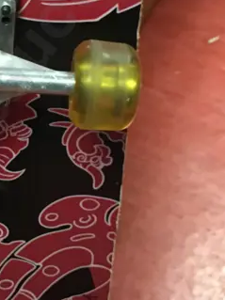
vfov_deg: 21.1
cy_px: 119
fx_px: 807
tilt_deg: -46.4
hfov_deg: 15.5
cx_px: -18
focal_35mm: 93
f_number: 2.2
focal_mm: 4.15
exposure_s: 1/8
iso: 100
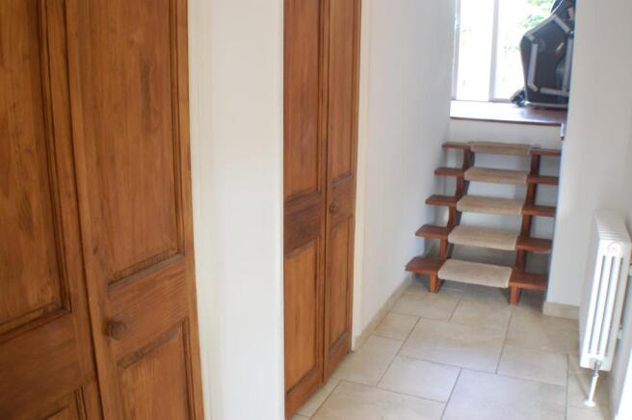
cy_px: 210
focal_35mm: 40
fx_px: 710
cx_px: 316
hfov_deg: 48.0
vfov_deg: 32.9
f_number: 5
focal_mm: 27
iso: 800
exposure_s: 1/25
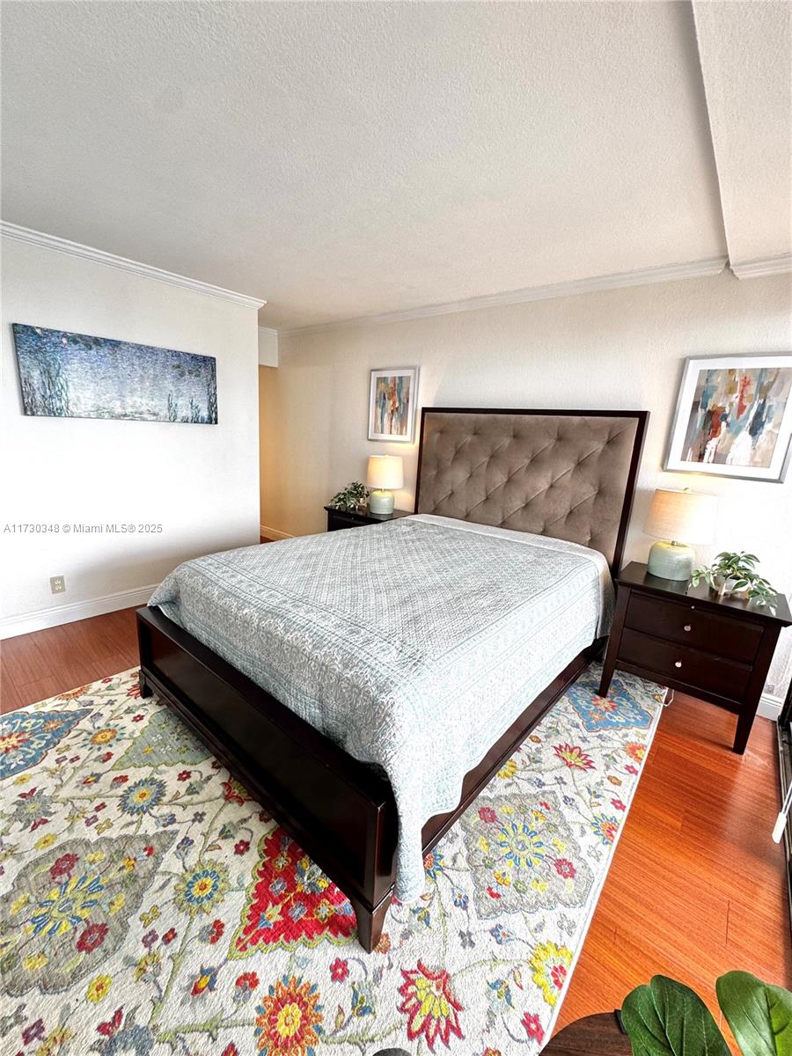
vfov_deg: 102.1
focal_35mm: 14
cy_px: 528
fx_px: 427
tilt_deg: -13.1
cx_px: 396
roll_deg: -3.7
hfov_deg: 85.7
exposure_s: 1/120
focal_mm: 2.22
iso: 80
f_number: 2.2
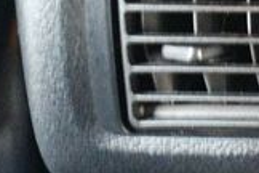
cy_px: 106
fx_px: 1482
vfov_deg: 6.7
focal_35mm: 206
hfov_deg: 9.8
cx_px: 361
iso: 12800
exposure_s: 1/13
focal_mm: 35
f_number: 4.2
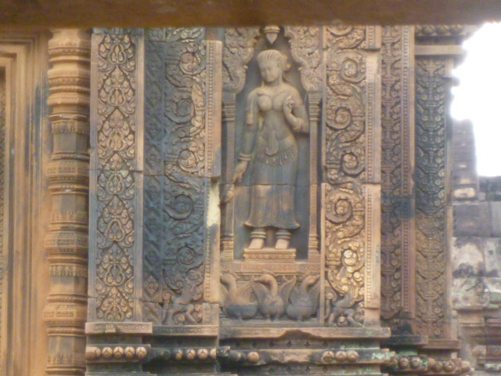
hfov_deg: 8.1
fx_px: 3531
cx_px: 250
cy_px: 188
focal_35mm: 244
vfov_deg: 6.1
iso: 400
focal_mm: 22
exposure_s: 1/80
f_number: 5.9
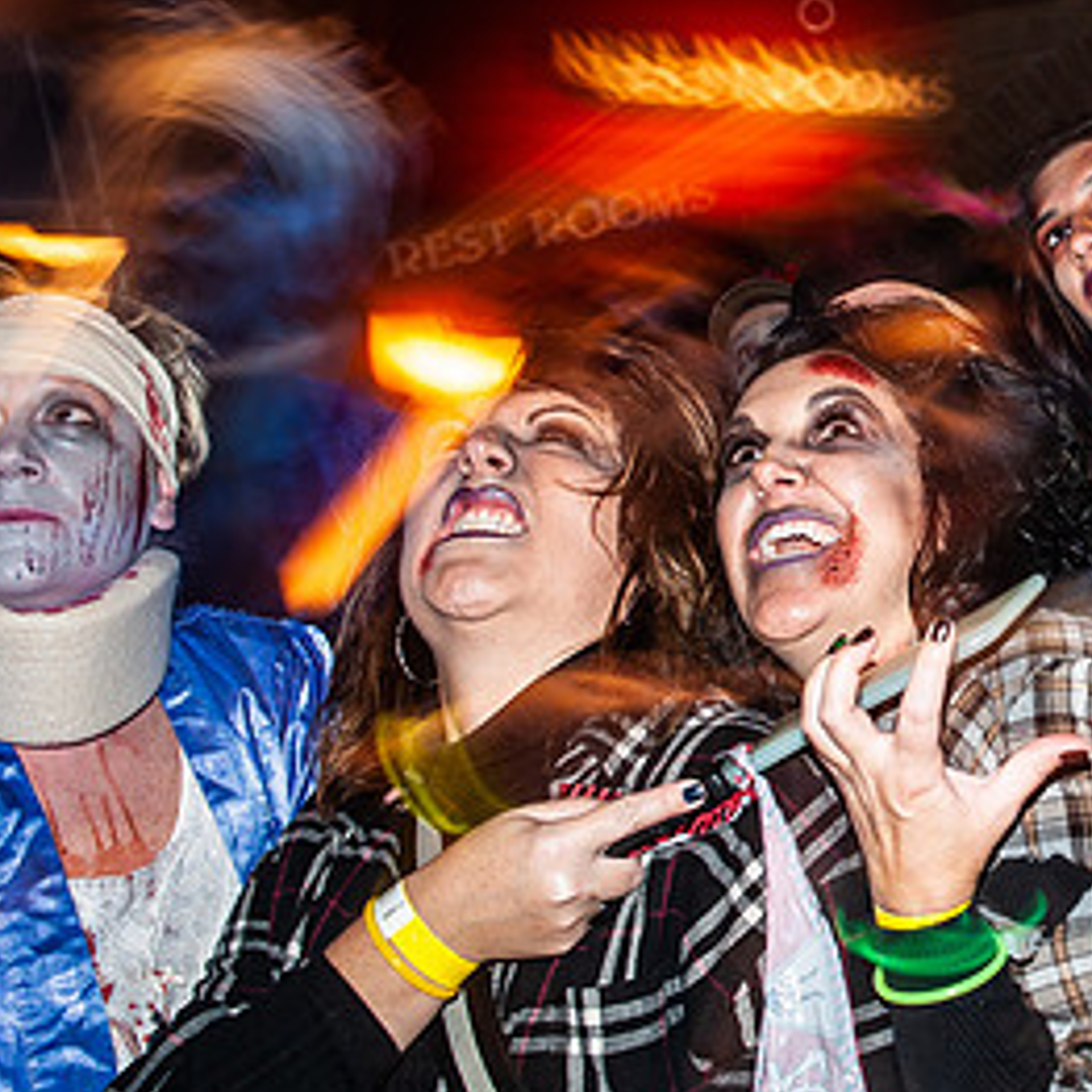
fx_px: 2177
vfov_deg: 28.0
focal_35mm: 61
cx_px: 1241
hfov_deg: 25.8
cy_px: 394
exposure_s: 1/2
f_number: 5
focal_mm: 28
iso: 200
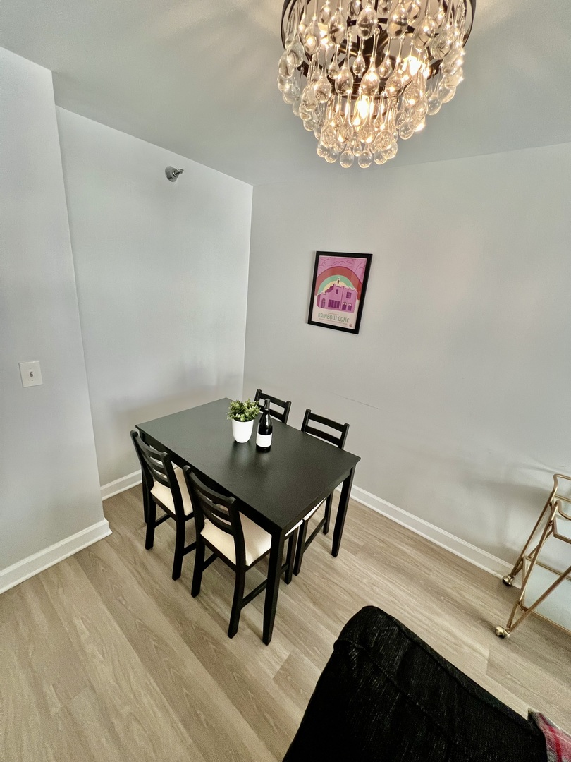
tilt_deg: -17.5
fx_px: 286
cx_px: 286
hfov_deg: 89.9
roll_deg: -5.7
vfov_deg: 106.2
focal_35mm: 13
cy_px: 381
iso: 160
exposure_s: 1/120
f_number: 1.8
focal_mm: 1.57
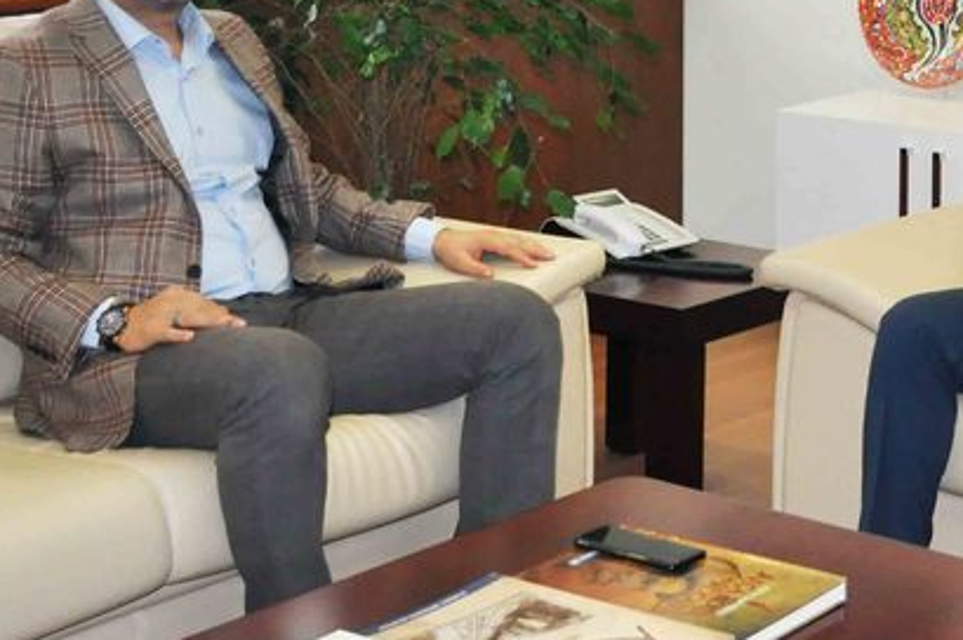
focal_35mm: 88
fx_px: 2352
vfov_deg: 15.4
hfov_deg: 22.6
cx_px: 841
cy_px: 114
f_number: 3.8
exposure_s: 1/60
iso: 800
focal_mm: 20
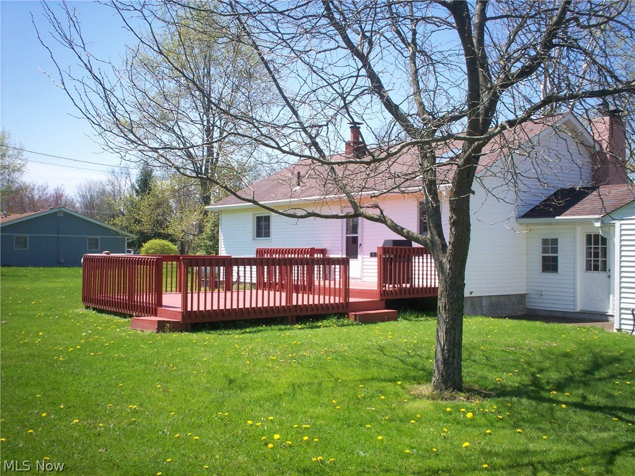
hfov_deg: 51.4
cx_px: 318
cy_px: 238
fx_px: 660
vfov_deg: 39.7
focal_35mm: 36
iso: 100
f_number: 4.5
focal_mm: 6
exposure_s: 1/356
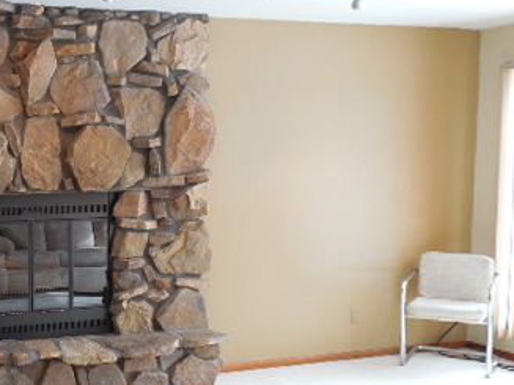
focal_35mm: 49
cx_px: 36
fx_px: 727
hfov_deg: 36.2
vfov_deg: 29.6
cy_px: 228
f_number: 3.3
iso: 125
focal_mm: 4.5
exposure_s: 1/40
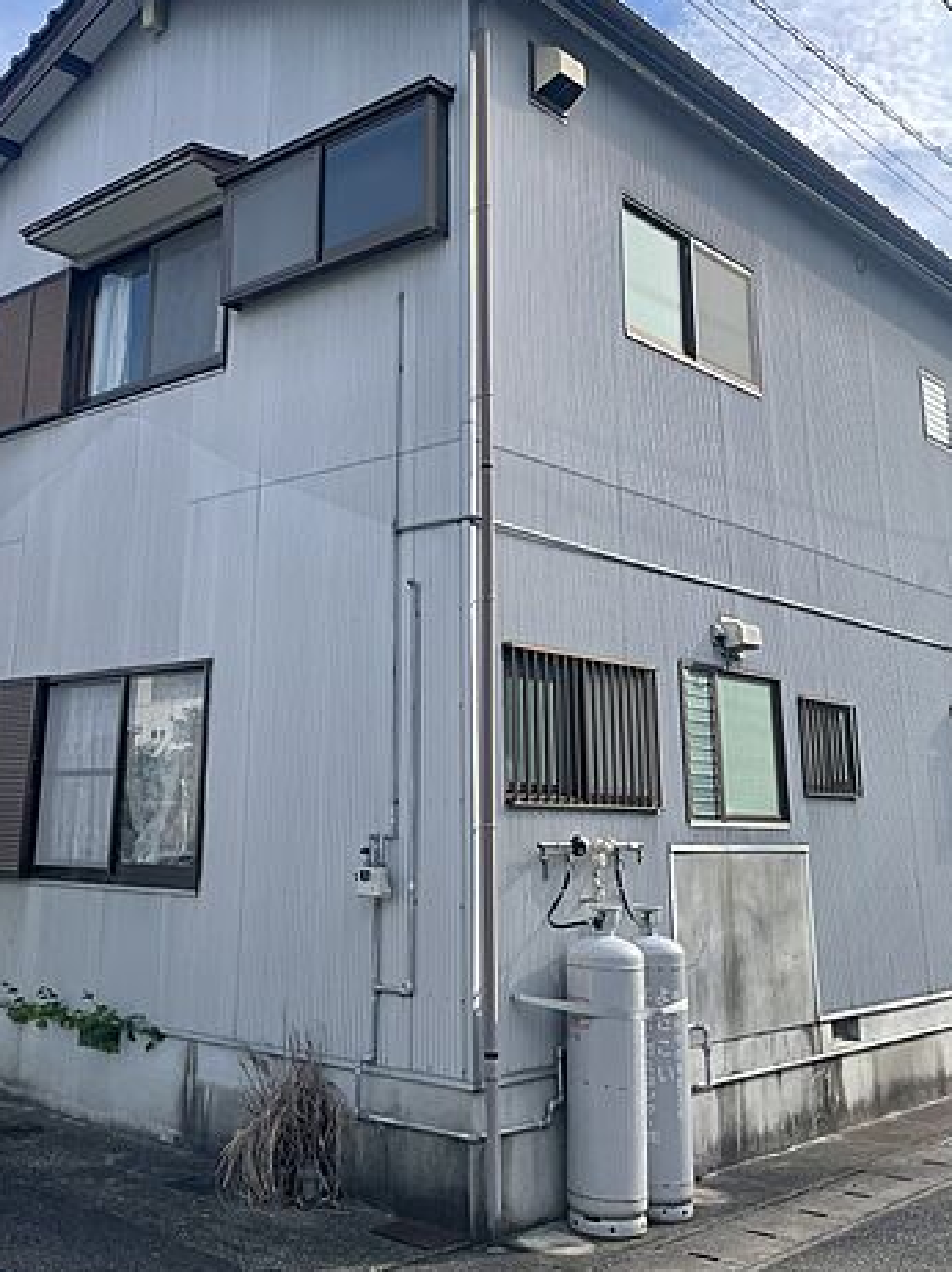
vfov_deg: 50.8
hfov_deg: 39.4
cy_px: 468
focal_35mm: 36
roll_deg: +0.2
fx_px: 1321
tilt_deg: +15.8
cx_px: 367
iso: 32
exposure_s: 1/2564
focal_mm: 4.2
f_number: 1.6
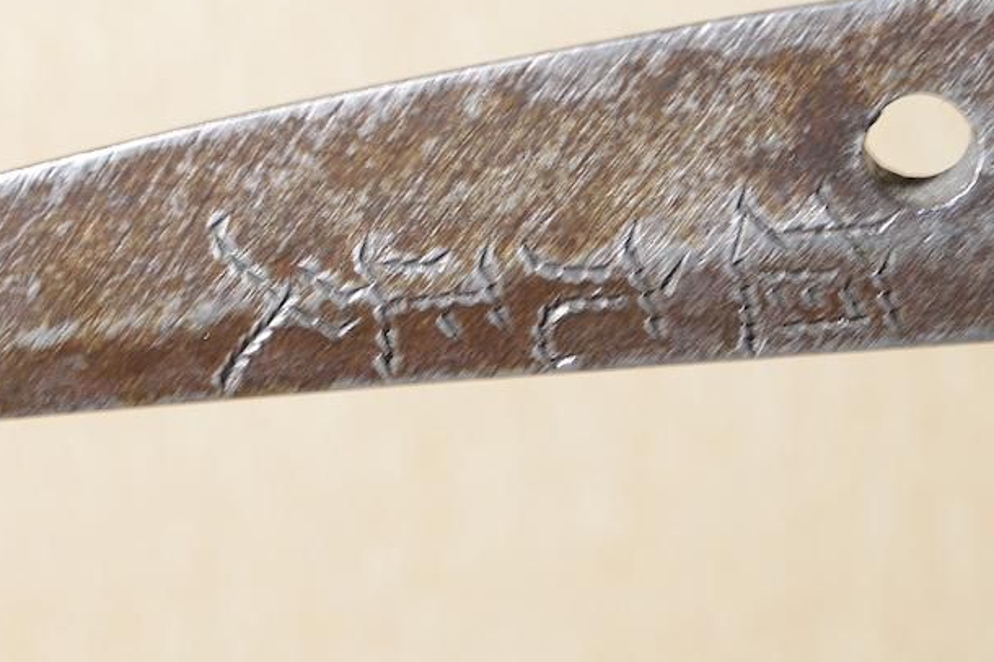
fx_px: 7124
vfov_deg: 5.3
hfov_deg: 8.0
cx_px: 727
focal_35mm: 258
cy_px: 120
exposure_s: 1/2
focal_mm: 75
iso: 400
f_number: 11
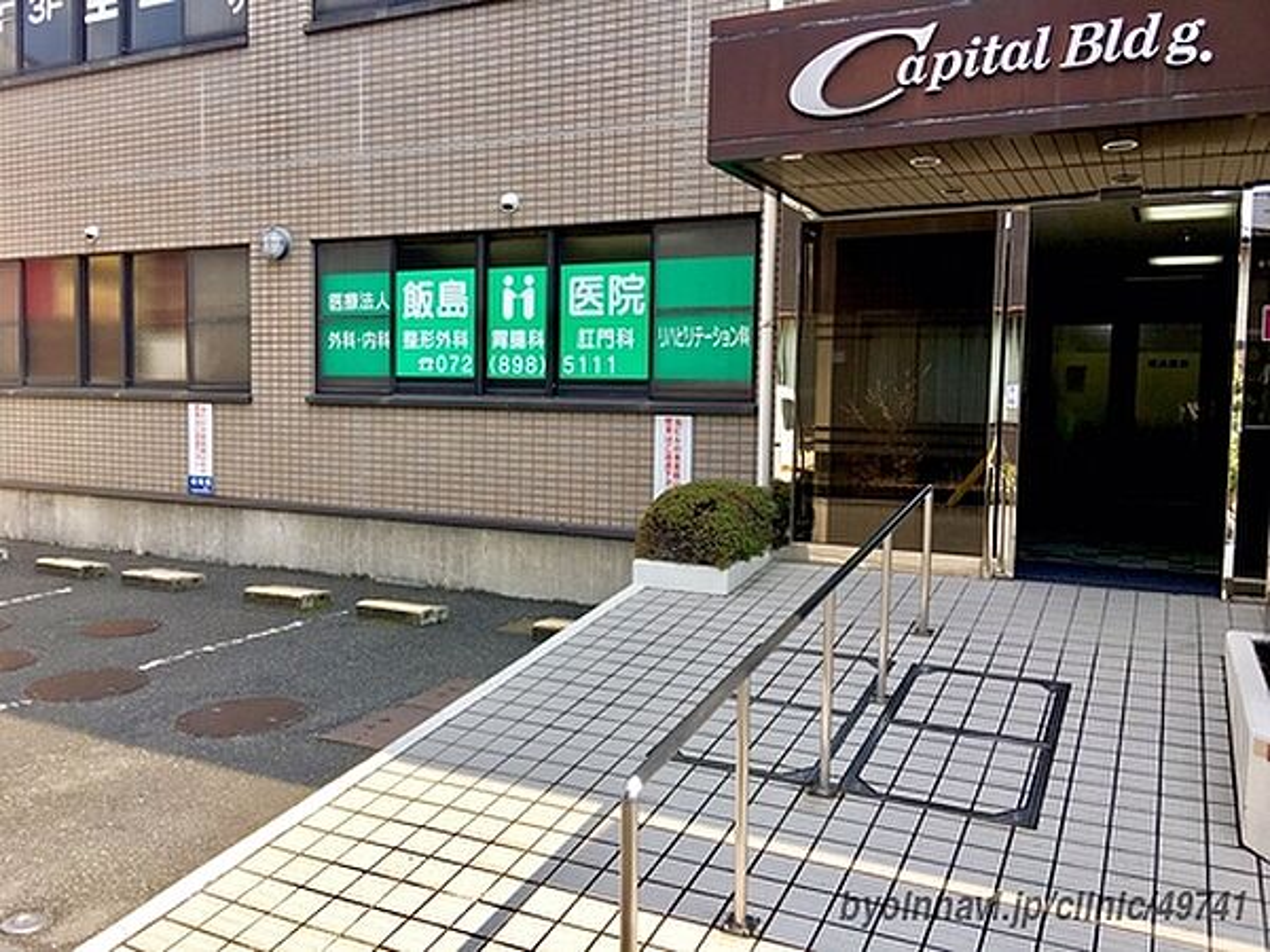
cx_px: 635
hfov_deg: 61.7
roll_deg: -1.9
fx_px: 1064
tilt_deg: -2.5
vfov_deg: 48.2
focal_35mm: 29
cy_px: 476
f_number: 2.2
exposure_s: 1/516
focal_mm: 4.15
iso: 25
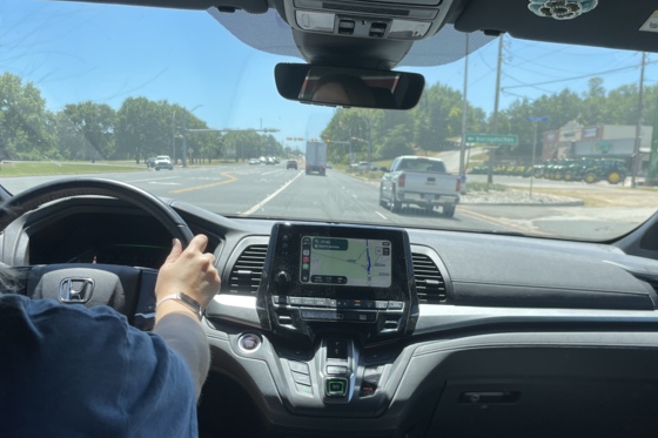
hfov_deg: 54.4
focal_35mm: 35
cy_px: 292
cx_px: 360
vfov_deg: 37.4
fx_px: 639
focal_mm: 4.2
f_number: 1.6
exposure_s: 1/734
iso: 32
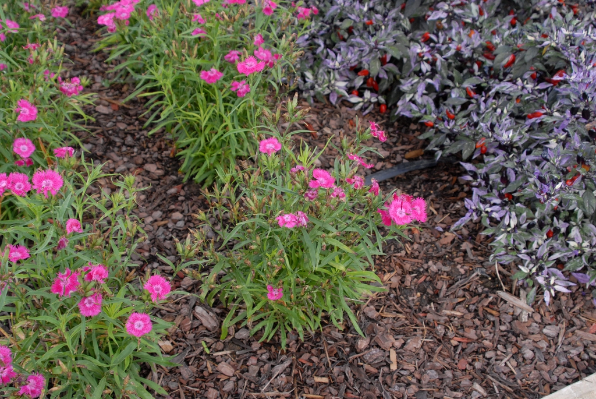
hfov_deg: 46.4
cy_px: 200
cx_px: 298
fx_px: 696
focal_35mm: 42
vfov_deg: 32.0
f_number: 6.3
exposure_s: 1/160
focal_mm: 28
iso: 400
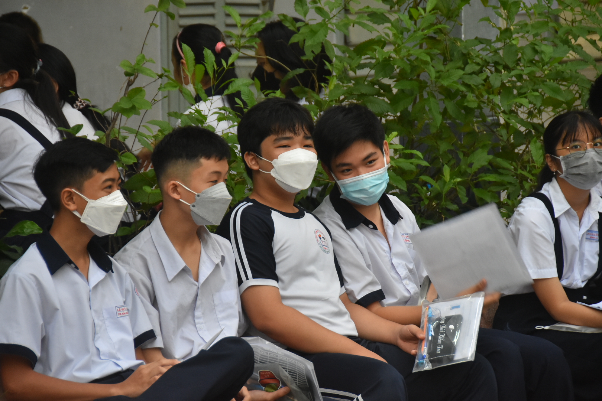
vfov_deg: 6.8
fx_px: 3386
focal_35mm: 202
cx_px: 301
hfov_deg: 10.2
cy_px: 200
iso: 2000
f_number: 5.6
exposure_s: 1/125
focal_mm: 135
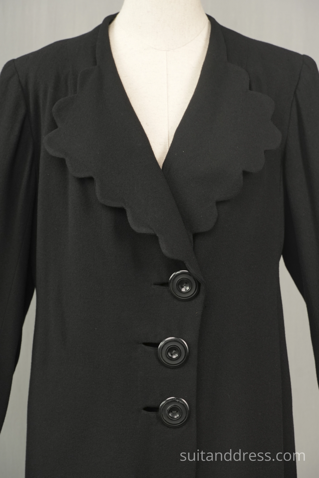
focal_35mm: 123
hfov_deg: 11.1
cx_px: 160
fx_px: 1635
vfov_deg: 16.7
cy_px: 239
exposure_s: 1/30
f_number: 7.1
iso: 500
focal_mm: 82
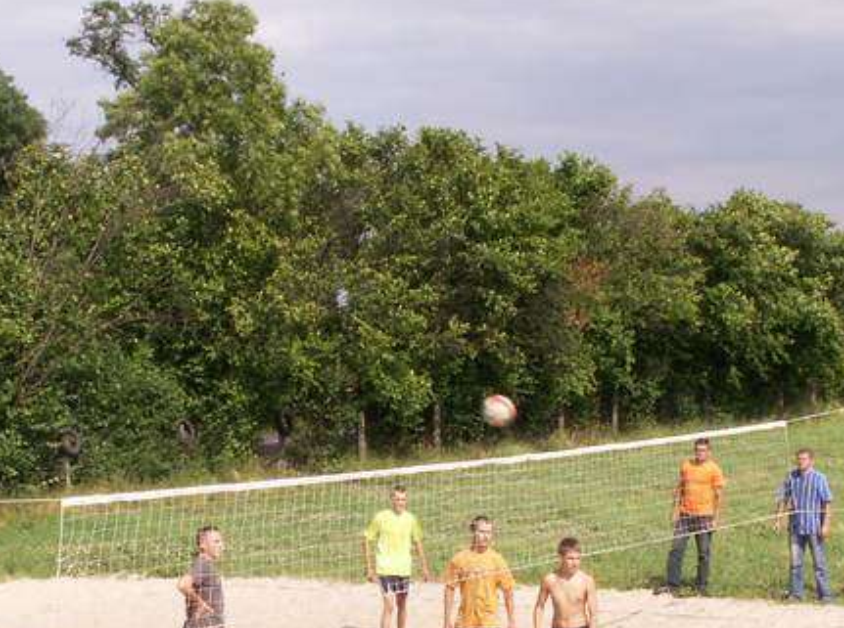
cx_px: 454
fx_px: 1581
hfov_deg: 29.9
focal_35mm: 65
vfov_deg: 22.1
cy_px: 541
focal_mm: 5.86
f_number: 7.1
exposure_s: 1/200
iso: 50
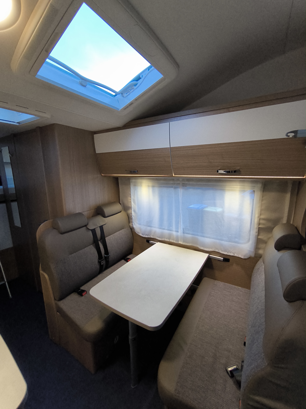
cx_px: 153
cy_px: 204
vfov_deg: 98.2
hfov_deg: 81.7
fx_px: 177
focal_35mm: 15
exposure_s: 1/50
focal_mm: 1.91
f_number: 2.2
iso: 400
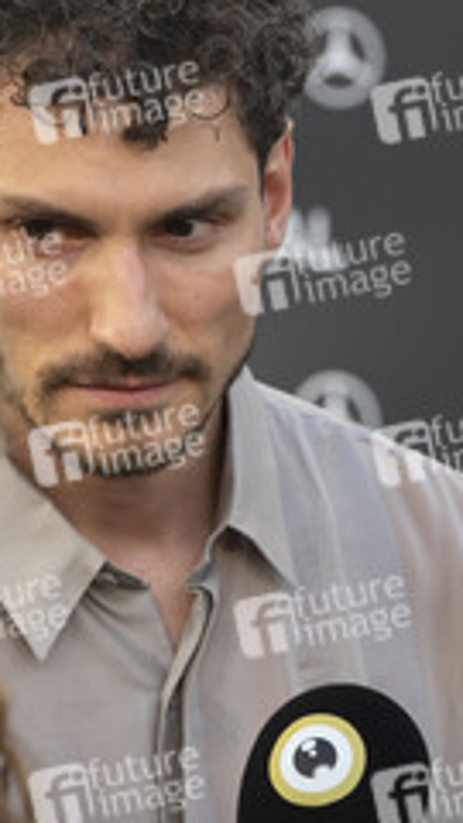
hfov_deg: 5.1
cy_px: 360
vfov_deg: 9.0
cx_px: 369
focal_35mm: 240
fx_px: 5238
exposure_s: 1/200
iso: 400
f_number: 6.3
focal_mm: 122
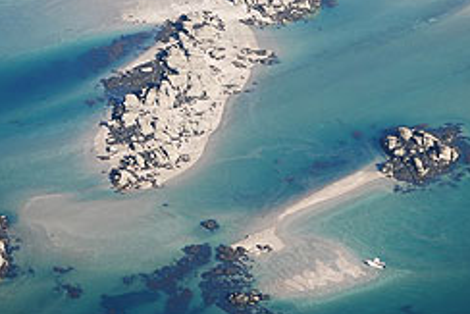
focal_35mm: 277
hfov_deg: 7.4
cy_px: 28
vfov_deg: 5.0
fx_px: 3618
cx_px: 248
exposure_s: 1/500
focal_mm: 100
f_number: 5.6
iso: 160
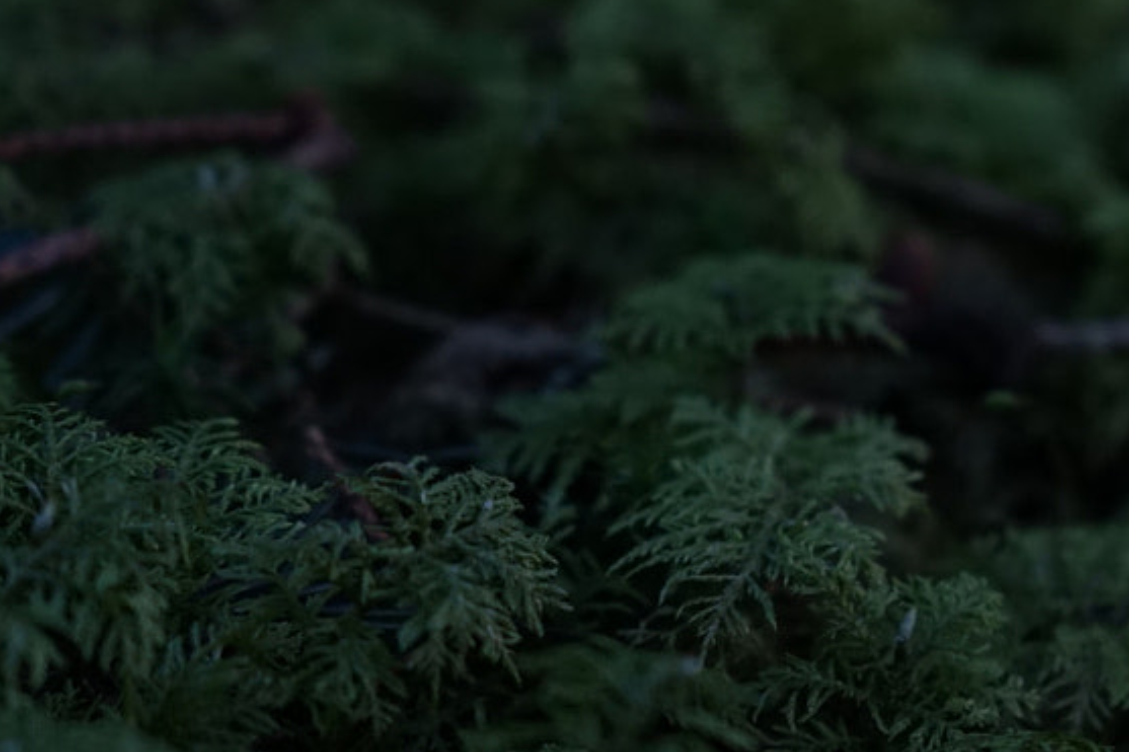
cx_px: 1472
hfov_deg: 20.8
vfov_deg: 15.2
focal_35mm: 89
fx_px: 2790
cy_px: 97
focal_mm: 31
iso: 640
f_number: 4
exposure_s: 1/160
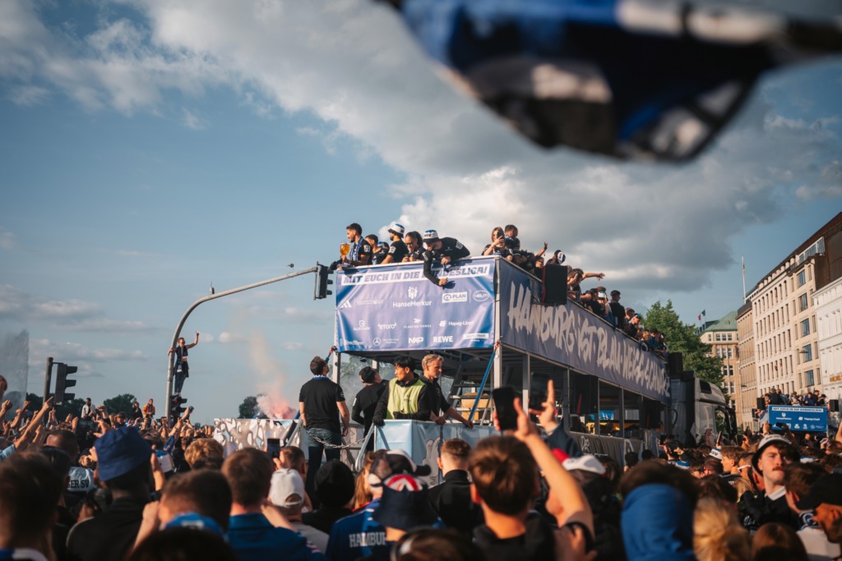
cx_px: 421
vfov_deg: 37.9
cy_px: 280
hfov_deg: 54.4
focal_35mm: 35
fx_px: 819
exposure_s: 1/3200
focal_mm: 35
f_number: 2
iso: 100
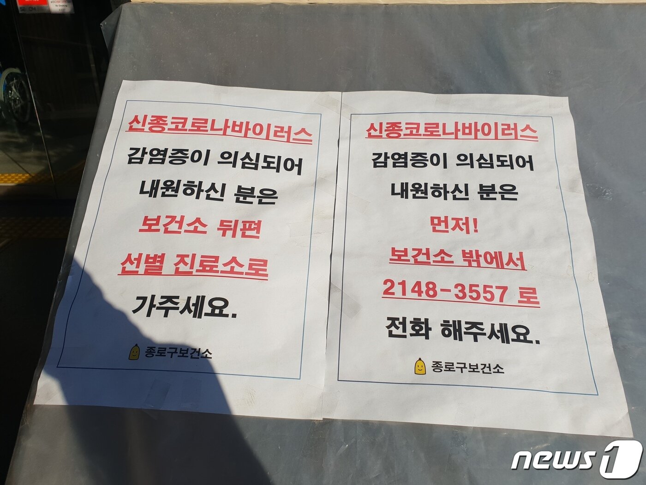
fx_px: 485
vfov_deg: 53.1
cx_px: 323
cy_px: 242
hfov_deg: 67.3
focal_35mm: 26
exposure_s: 1/2994
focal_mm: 4.3
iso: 50
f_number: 2.4
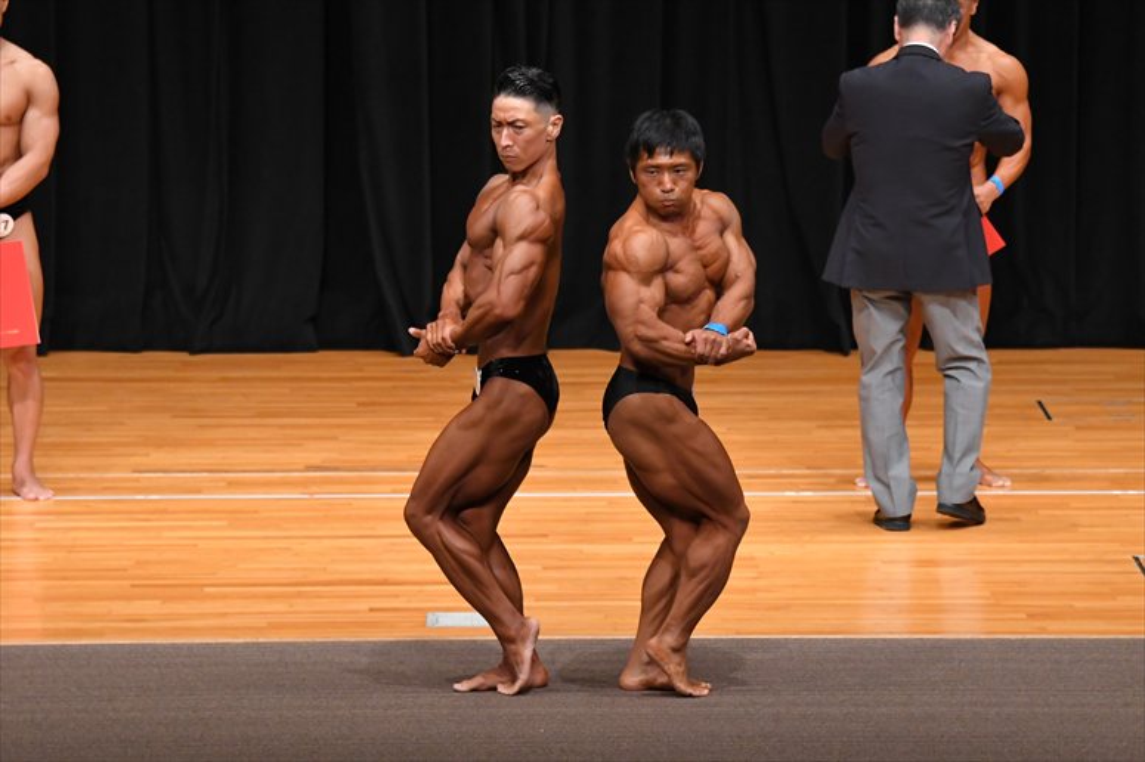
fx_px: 7630
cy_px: 381
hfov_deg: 8.6
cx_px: 572
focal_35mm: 240
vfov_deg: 5.7
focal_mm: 160
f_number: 5.6
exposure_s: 1/400
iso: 4000
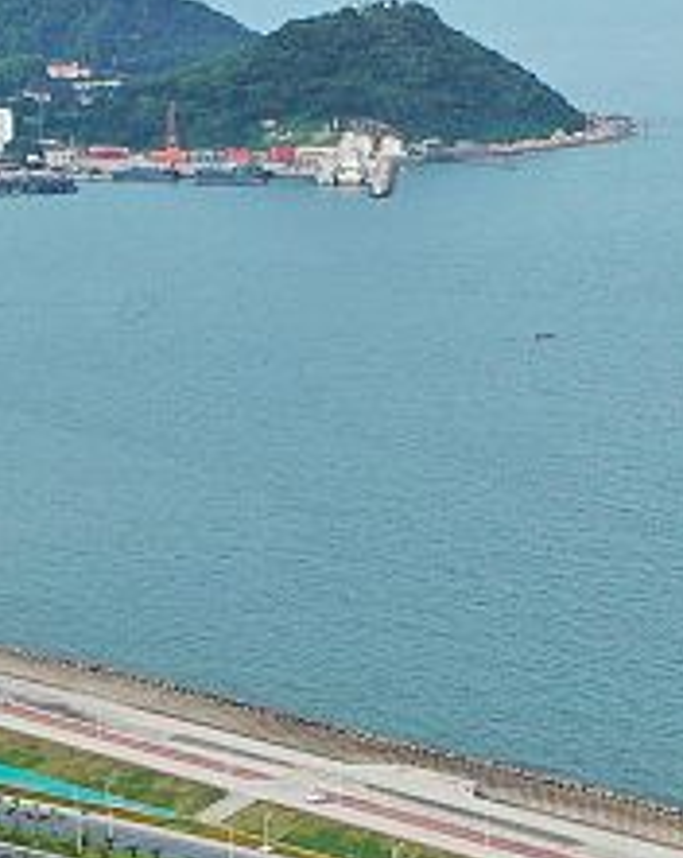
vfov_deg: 12.7
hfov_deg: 10.7
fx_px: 3623
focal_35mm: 143
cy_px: 1328
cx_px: 19
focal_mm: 10.26
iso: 100
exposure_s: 1/160
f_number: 4
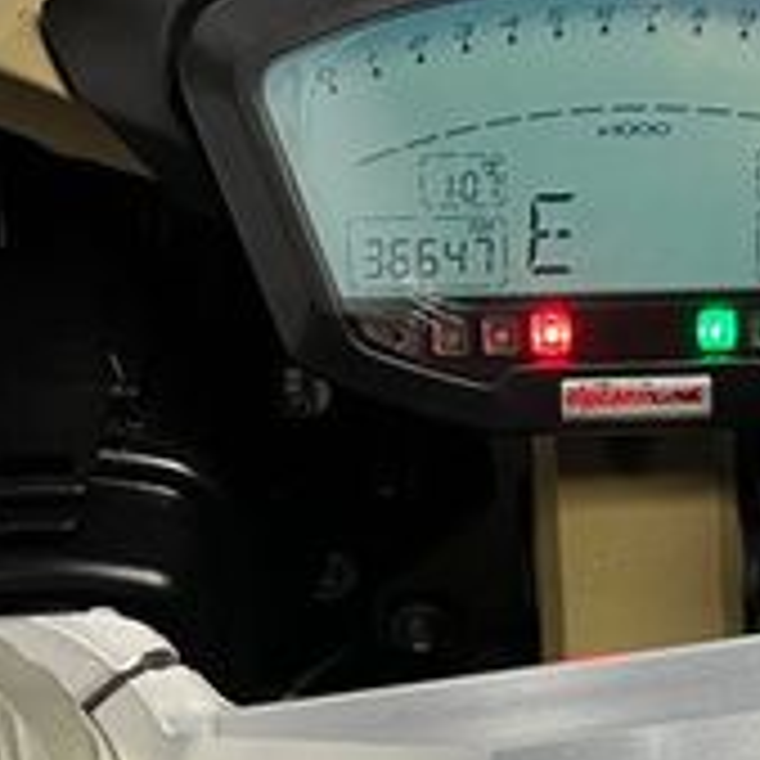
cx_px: 630
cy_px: 859
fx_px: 2161
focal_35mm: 87
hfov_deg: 19.7
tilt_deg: -49.7
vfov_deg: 19.1
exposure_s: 1/50
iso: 160
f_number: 1.6
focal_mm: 5.1
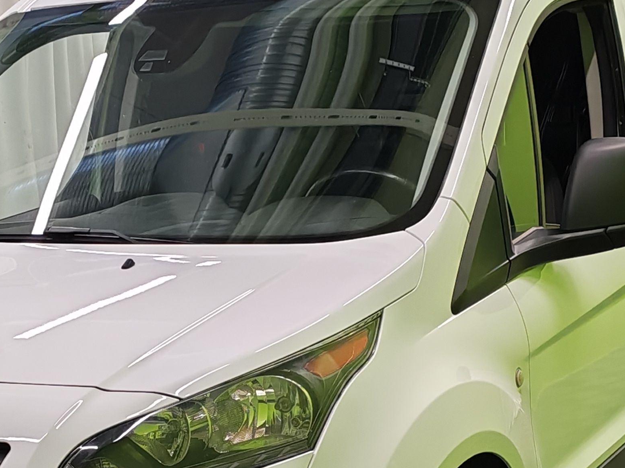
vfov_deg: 14.2
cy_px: 417
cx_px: 183
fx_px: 1860
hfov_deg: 19.0
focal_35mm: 103
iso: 400
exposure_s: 1/100
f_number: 1.9
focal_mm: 6.12
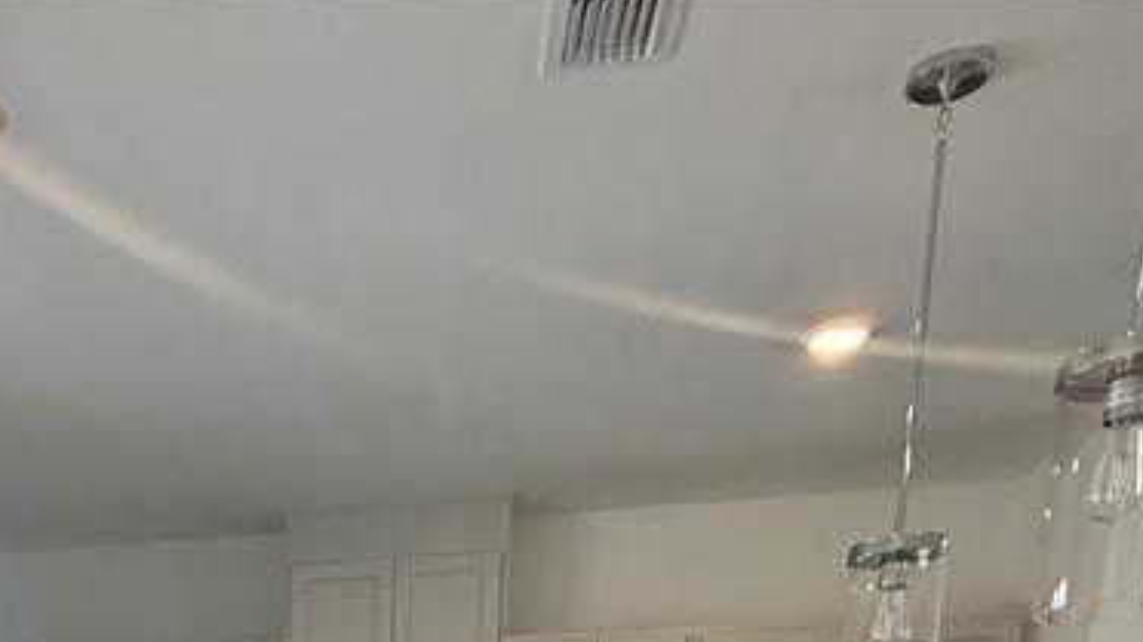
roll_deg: +0.3
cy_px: 1167
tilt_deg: -11.7
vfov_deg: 20.1
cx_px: 169
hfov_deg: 45.0
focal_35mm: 42
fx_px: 1273
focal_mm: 2.22
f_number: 2.2
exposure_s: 1/120
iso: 125
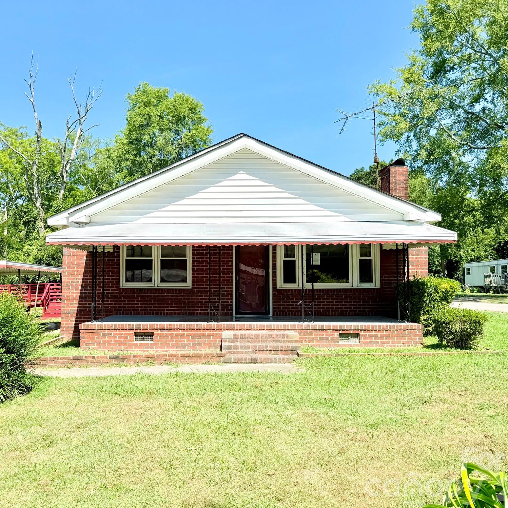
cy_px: 253
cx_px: 222
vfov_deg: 55.6
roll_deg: -0.5
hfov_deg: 55.5
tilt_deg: +3.4
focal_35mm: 29
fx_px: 481
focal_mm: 6.76
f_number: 1.78
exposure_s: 1/4975
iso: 80
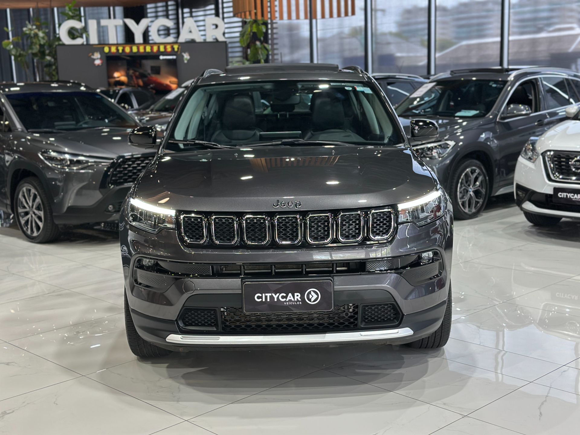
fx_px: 804
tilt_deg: -9.6
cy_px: 218
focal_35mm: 48
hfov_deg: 39.7
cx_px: 290
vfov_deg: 30.3
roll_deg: +1.5
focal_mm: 6.86
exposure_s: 1/99
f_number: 1.78
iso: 200
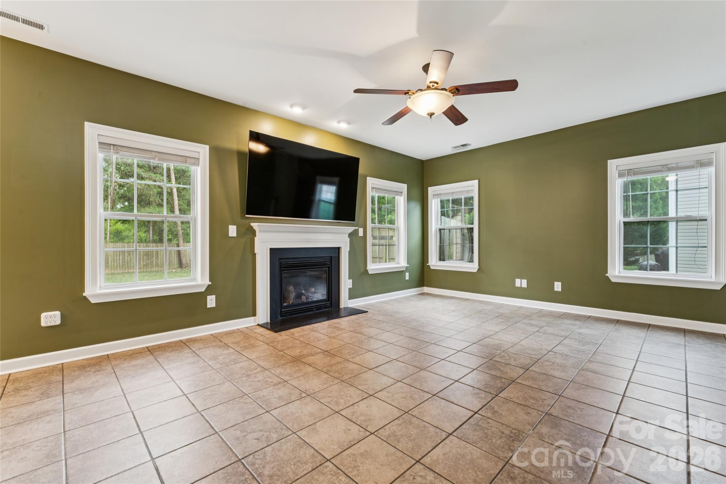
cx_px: 363
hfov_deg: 98.5
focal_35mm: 16
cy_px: 242
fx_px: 313
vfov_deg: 75.5
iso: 100
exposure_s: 1
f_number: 13
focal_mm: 15.5
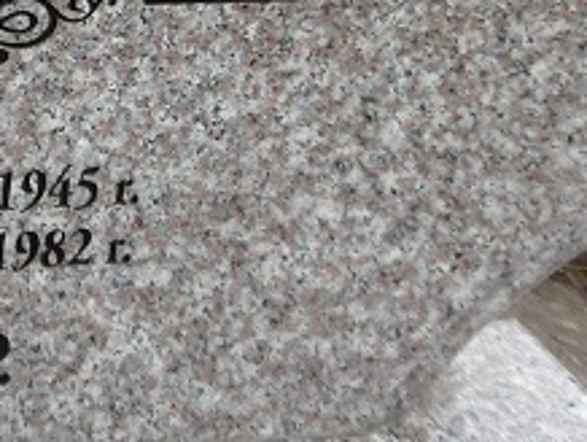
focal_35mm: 88
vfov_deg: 16.3
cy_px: -57
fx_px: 1494
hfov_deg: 20.6
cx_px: -145
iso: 100
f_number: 3.1
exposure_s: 1/125
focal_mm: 4.3
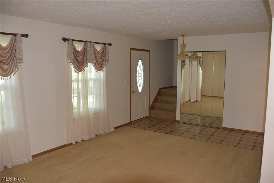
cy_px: 92
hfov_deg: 67.4
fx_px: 205
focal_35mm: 27
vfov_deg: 47.9
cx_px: 137
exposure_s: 1/60
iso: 450
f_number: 3.5
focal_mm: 18
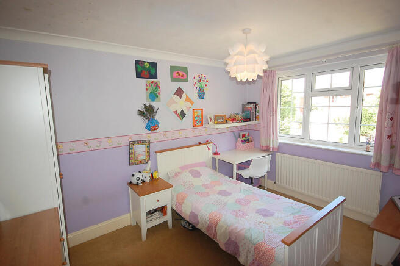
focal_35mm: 18
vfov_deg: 67.3
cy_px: 133
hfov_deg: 90.1
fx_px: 200
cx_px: 200
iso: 400
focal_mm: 12
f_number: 4.5
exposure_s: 1/60
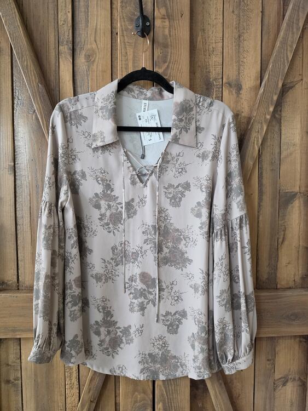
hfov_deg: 58.9
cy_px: 206
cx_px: 154
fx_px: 273
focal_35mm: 23
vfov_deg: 73.9
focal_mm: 6.5
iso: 640
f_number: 1.4
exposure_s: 1/120
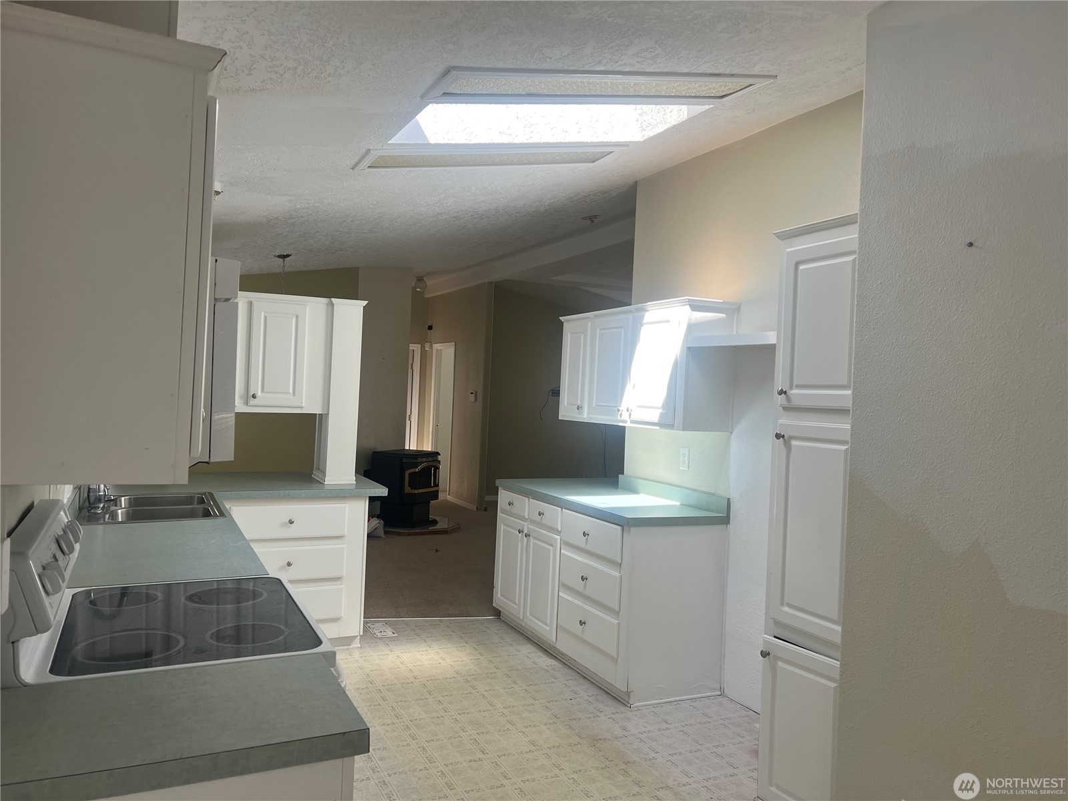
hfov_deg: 67.3
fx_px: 802
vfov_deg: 53.1
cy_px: 400
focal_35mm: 26
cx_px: 534
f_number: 1.5
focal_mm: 5.7
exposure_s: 1/279
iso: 50
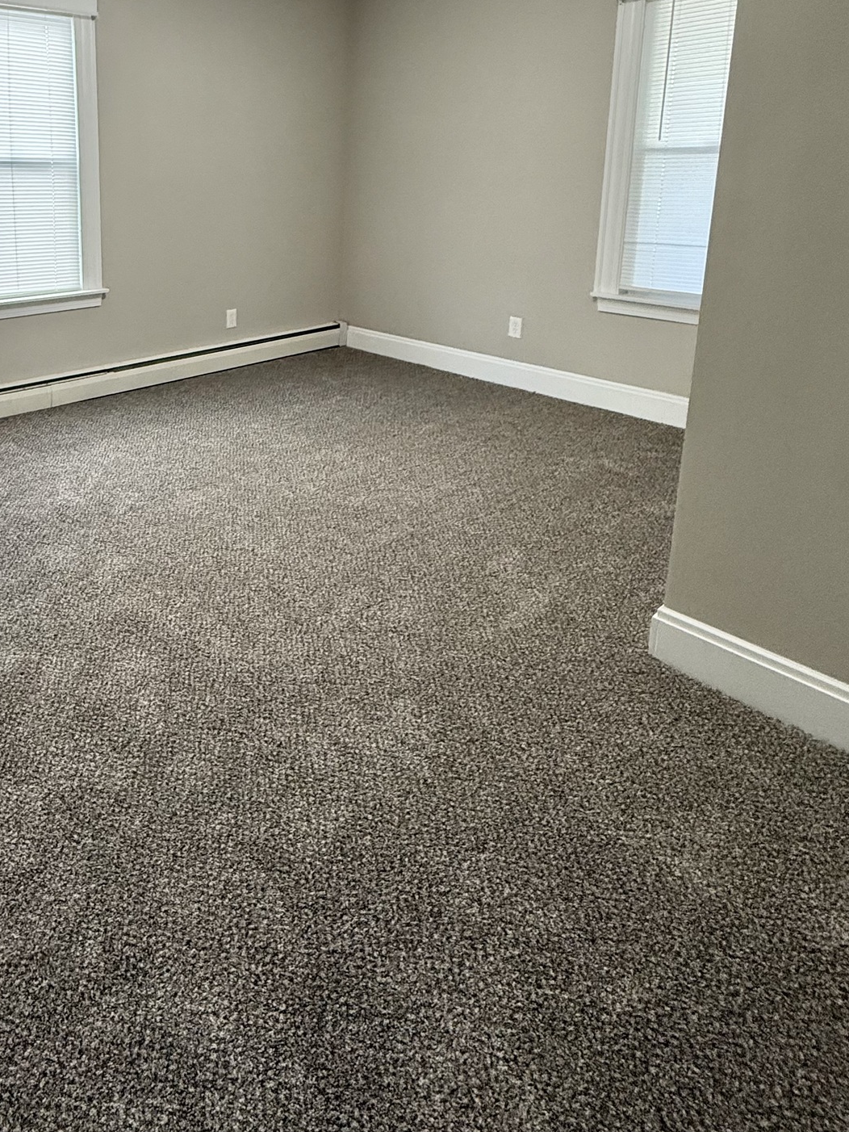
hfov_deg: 55.2
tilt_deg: -10.5
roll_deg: -0.2
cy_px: 304
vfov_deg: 69.8
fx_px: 752
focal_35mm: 23
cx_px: 183
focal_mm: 2.22
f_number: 2.2
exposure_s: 1/120
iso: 500
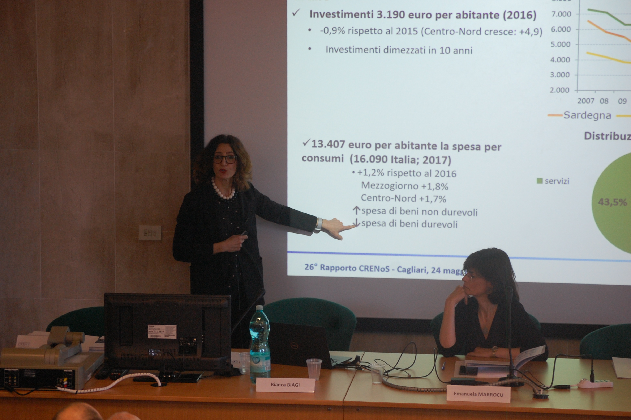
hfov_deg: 13.7
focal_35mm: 150
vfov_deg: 9.1
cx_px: 316
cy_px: 210
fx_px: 2627
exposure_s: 1/60
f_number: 4.5
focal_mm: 100
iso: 800
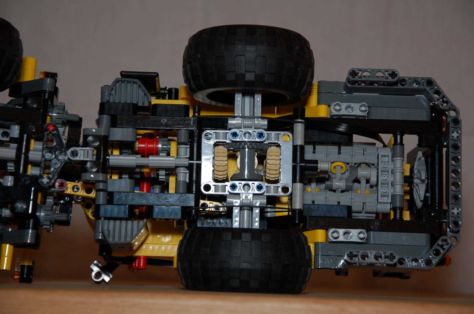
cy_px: 157
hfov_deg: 18.2
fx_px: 1479
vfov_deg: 12.1
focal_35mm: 112
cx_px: 237
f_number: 5.6
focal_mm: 75
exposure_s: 1/60
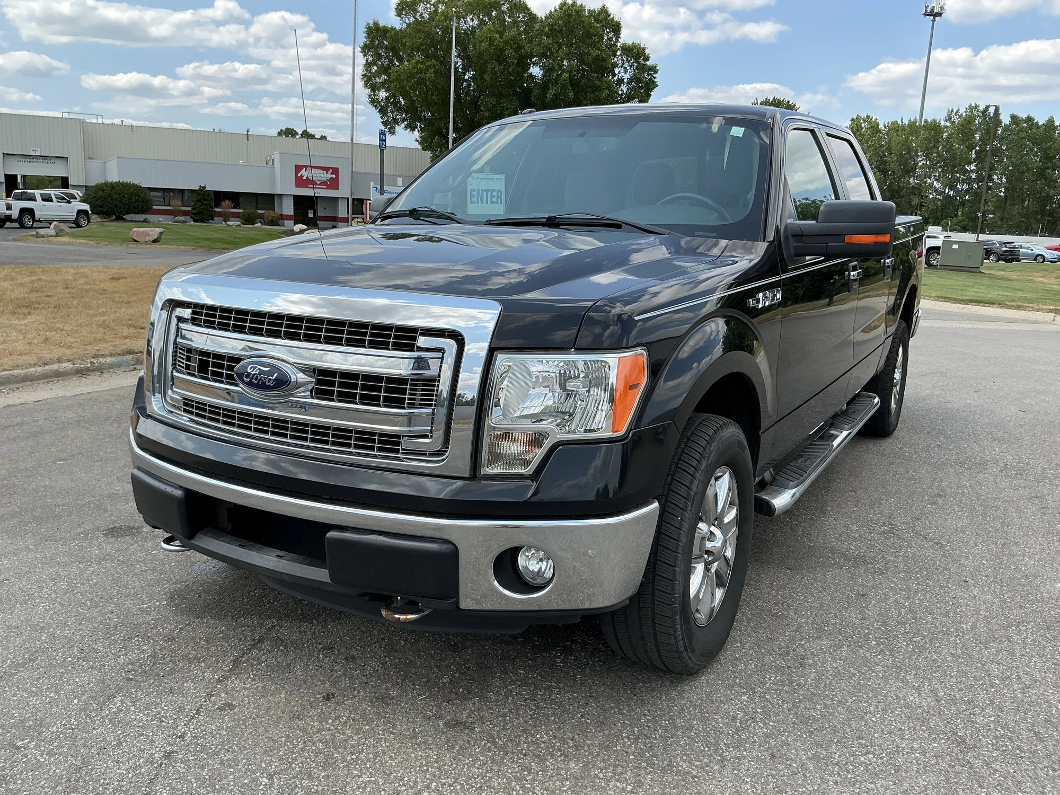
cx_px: 530
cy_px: 398
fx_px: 857
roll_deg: -2.5
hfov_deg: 63.4
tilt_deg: -9.9
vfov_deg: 49.7
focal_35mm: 28
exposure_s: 1/929
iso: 25
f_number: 1.8
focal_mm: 3
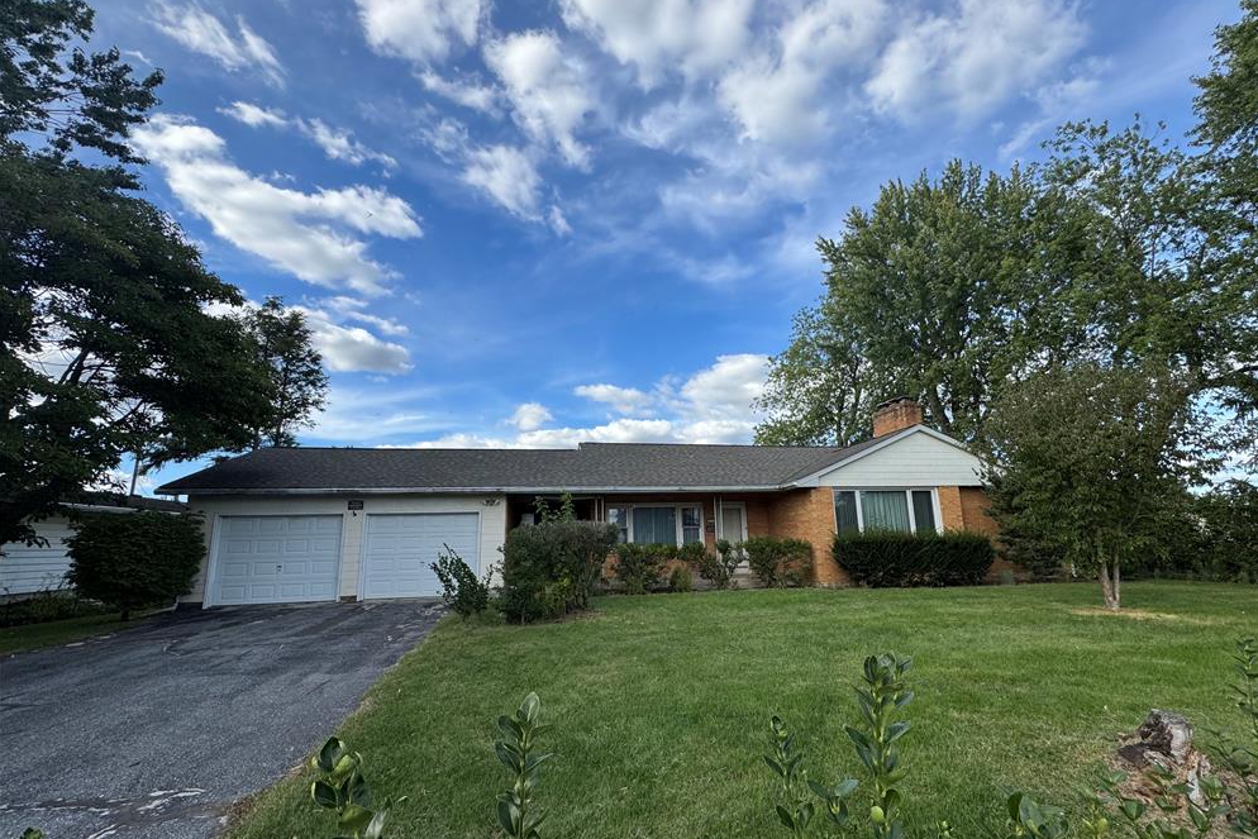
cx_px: 647
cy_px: 442
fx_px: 524
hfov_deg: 100.4
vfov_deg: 77.3
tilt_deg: +10.8
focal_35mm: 15
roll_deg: +1.0
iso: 40
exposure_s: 1/1198
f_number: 2.2
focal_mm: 2.22
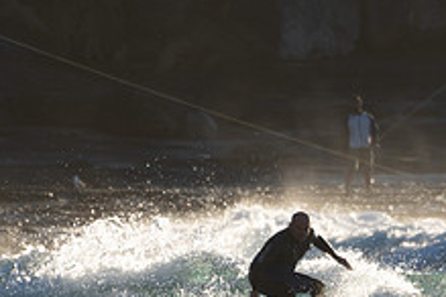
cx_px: 322
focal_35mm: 1511
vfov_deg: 0.9
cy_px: 379
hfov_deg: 1.4
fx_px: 18718
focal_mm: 380
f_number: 6.3
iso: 100
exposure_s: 1/500
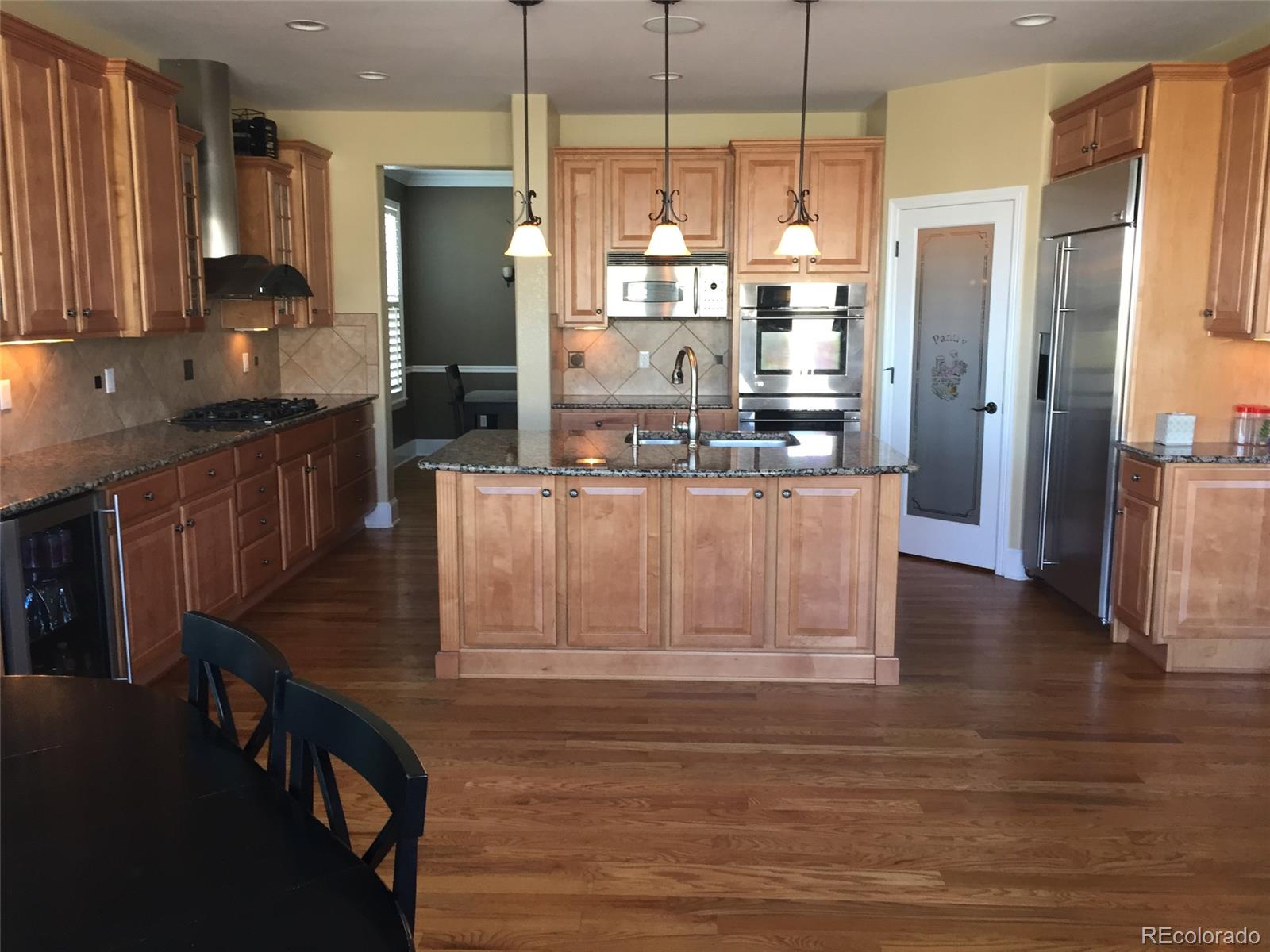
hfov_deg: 61.7
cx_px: 635
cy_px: 476
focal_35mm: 29
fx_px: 1064
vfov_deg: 48.2
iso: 80
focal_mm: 4.15
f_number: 2.2
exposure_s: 1/30
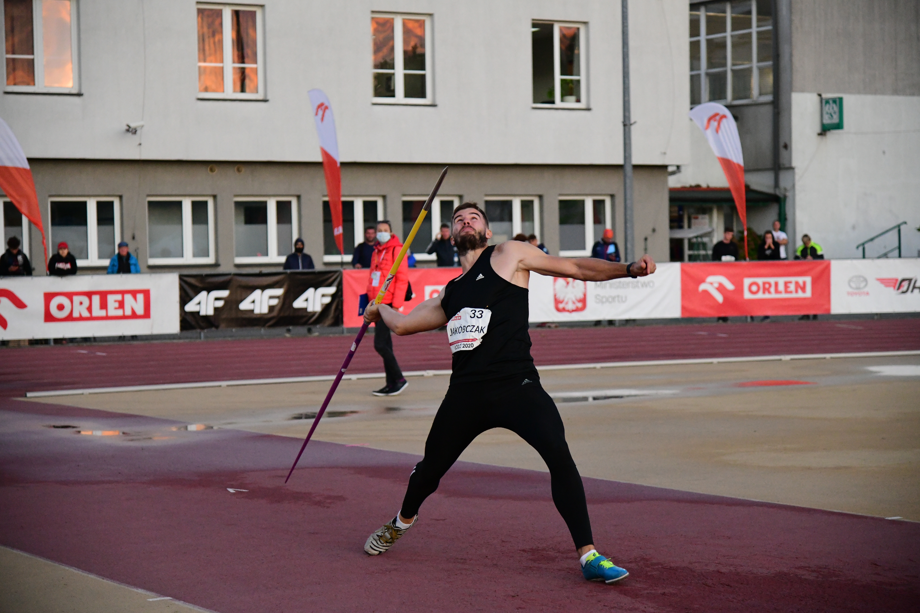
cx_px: 460
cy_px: 306
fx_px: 2172
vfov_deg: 16.1
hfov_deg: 23.9
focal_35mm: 85
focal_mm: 85
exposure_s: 1/1250
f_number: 4
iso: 6400
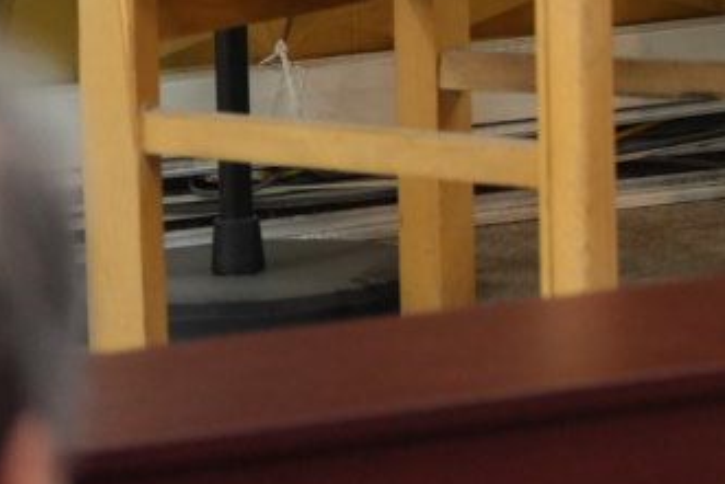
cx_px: 1575
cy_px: -657
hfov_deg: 4.9
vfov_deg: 3.3
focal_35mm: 415
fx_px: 8361
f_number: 2.8
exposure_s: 1/160
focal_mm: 85
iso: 2500
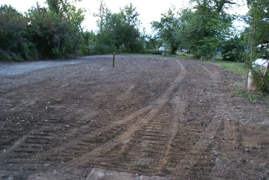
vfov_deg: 48.0
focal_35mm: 27
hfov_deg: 67.3
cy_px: 90
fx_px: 202
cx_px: 134
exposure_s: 1/2.5
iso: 400
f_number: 3.5
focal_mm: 18
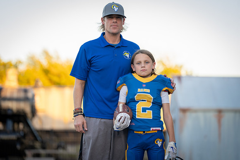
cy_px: 80
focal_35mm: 133
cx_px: 119
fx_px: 884
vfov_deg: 10.3
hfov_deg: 15.5
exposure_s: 1/320
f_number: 2.8
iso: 320
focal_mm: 131
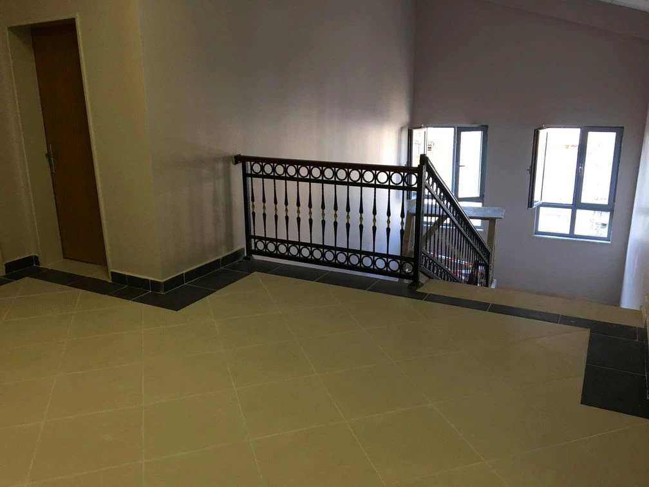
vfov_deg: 48.2
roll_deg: +1.9
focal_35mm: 29
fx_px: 544
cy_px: 244
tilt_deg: -13.4
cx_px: 324
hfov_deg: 61.7
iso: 40
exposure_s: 1/33
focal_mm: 4.15
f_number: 2.2
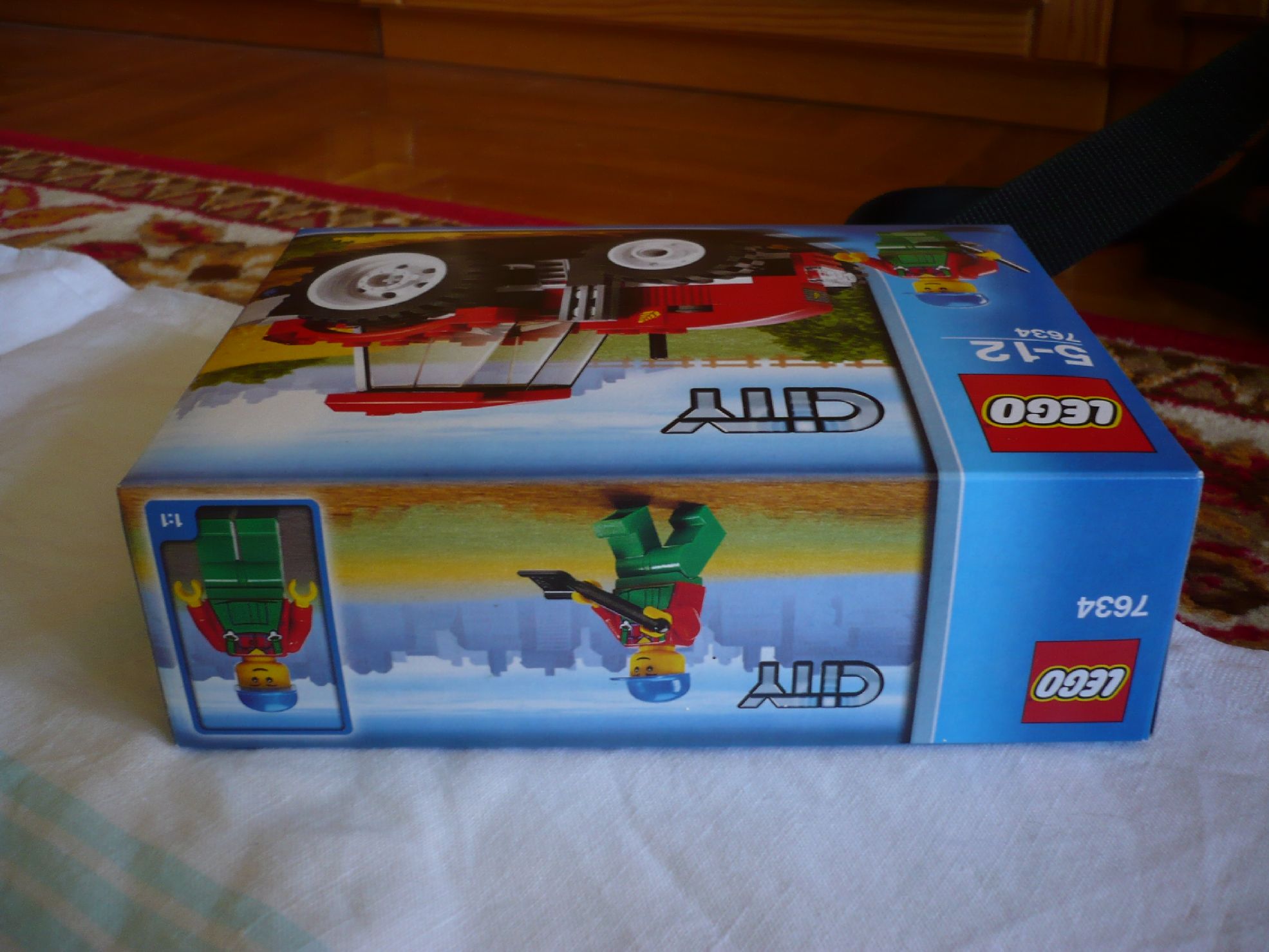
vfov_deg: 40.7
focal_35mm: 35
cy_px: 476
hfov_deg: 52.6
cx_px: 634
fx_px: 1283
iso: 100
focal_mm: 5.8
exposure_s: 1/40
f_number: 2.8
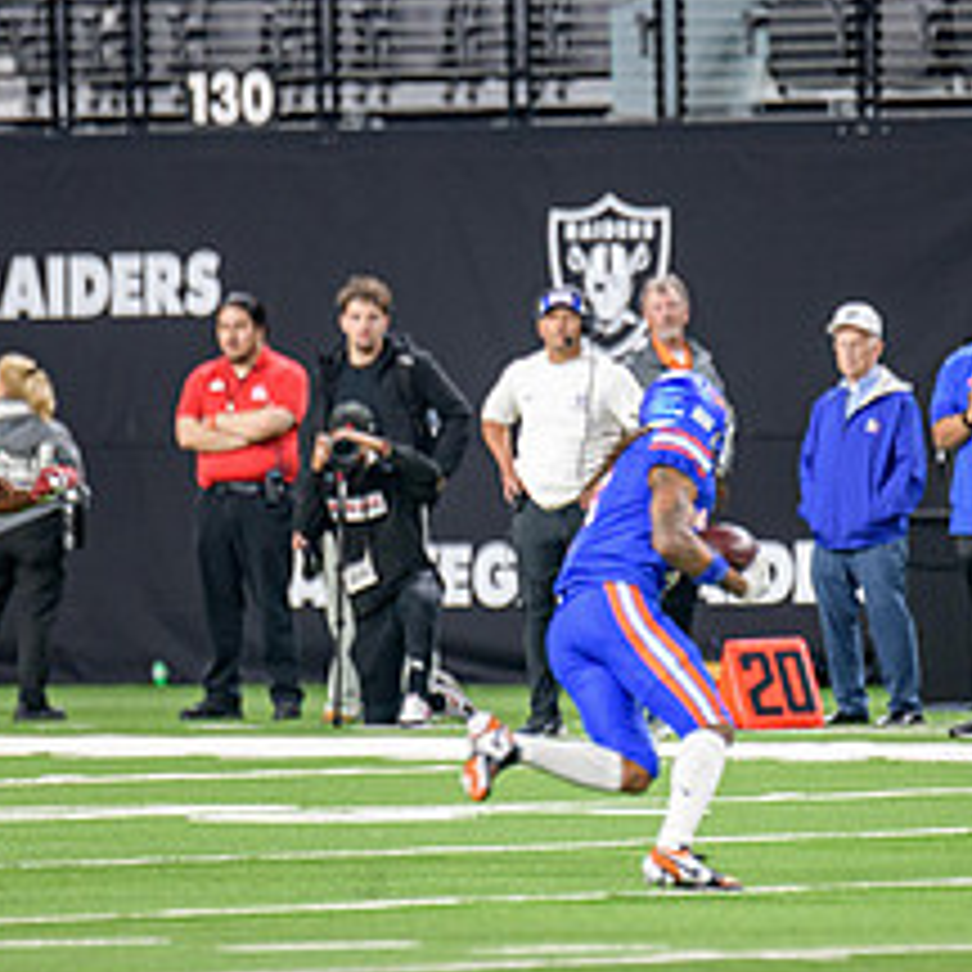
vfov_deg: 2.6
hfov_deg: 2.6
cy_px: 484
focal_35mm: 684
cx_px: 554
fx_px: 21730
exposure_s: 1/400
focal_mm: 300
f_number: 2.8
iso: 1000
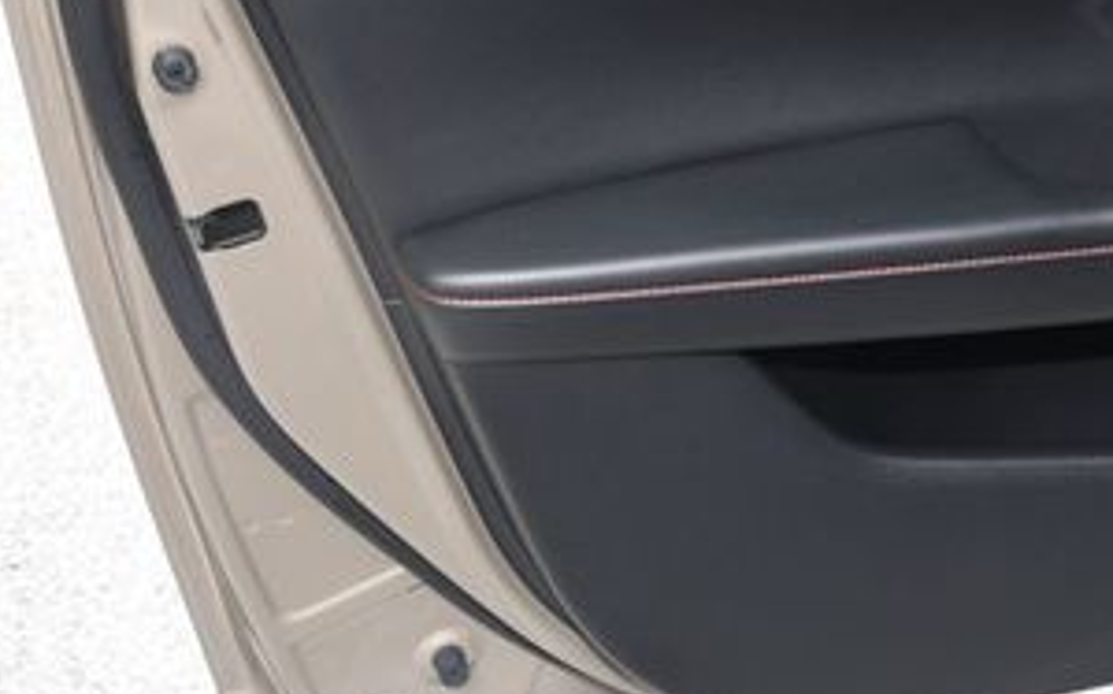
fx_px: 2637
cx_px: 1005
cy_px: -4
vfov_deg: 14.7
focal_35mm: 87
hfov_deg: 23.2
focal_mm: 27
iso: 100
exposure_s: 1/160
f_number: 5.6
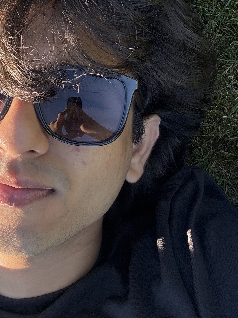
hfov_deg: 28.9
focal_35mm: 48
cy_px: 62
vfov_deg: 38.1
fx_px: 440
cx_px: 18
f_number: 1.9
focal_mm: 2.69
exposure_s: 1/268
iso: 25
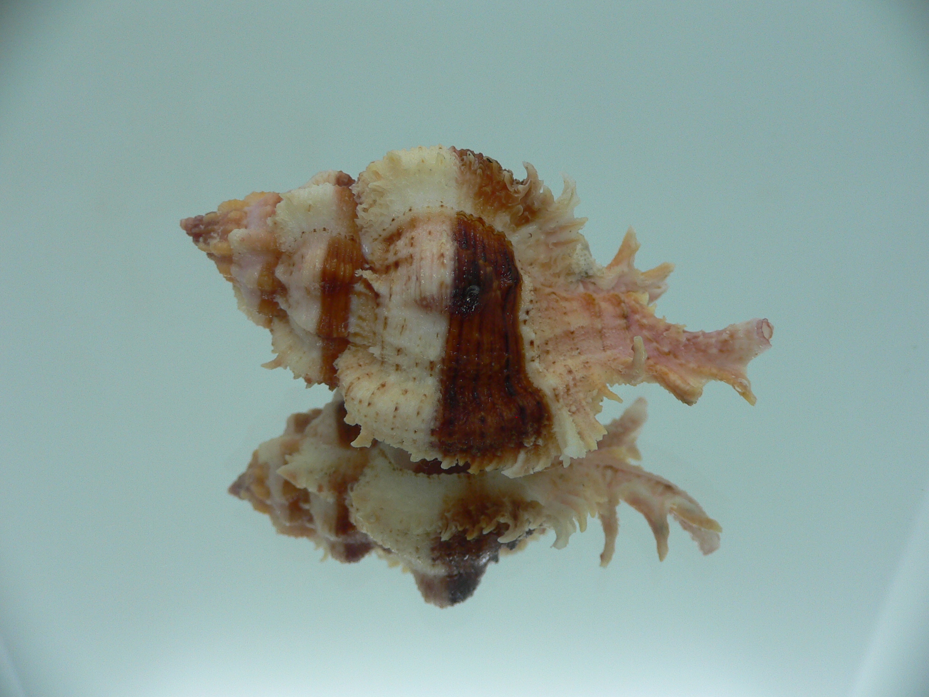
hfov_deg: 52.6
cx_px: 464
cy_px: 348
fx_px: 939
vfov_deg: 40.7
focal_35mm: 35
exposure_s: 1/60
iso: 80
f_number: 2.8
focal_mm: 4.6
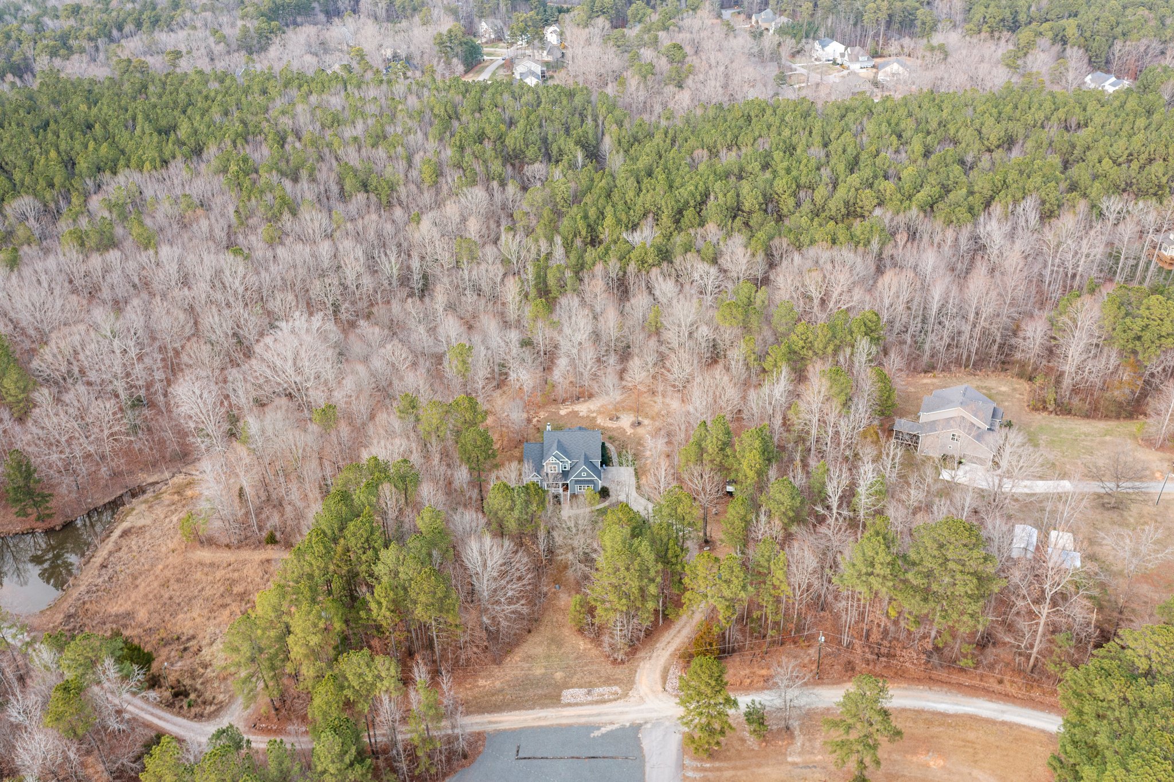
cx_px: 587
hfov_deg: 65.5
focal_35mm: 28
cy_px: 391
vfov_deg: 46.4
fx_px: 913
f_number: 4
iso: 100
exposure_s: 1/120
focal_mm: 10.26
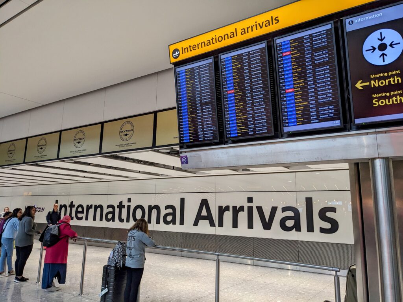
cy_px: 151
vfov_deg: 51.4
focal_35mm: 27
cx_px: 202
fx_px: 314
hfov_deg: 65.3
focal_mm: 4.38
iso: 63
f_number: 1.73
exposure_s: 1/99.9
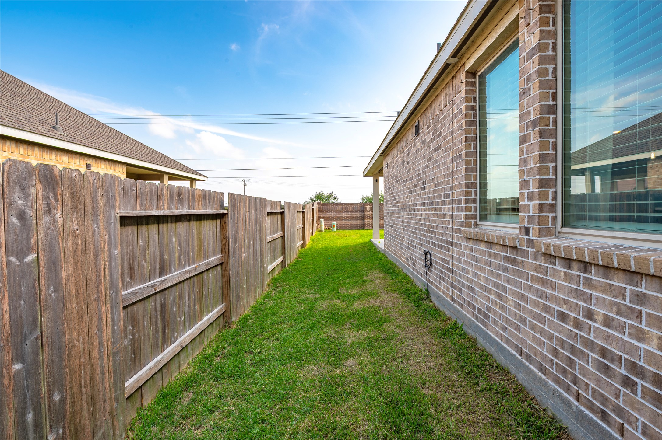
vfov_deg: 70.4
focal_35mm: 17
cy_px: 220
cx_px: 331
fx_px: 312
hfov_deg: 93.3
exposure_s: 1/60
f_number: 11
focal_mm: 17
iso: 100
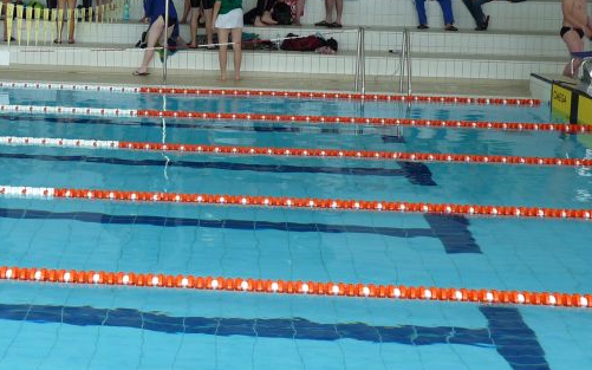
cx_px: 157
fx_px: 1049
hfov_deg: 31.0
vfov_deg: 19.7
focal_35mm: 65
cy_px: 43
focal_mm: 5.4
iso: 100
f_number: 3
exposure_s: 1/60
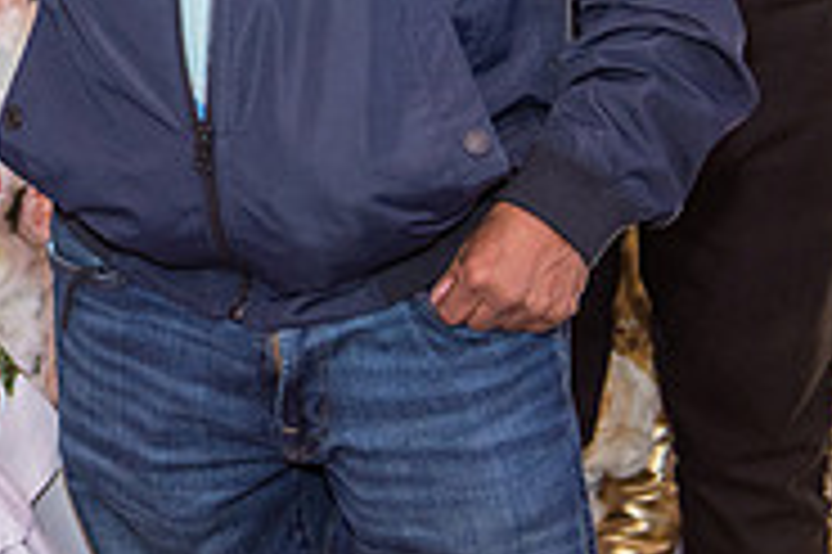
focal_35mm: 138
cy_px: -214
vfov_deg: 9.7
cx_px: -463
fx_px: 3186
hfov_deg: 13.8
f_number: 3.2
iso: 800
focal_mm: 44
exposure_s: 1/160
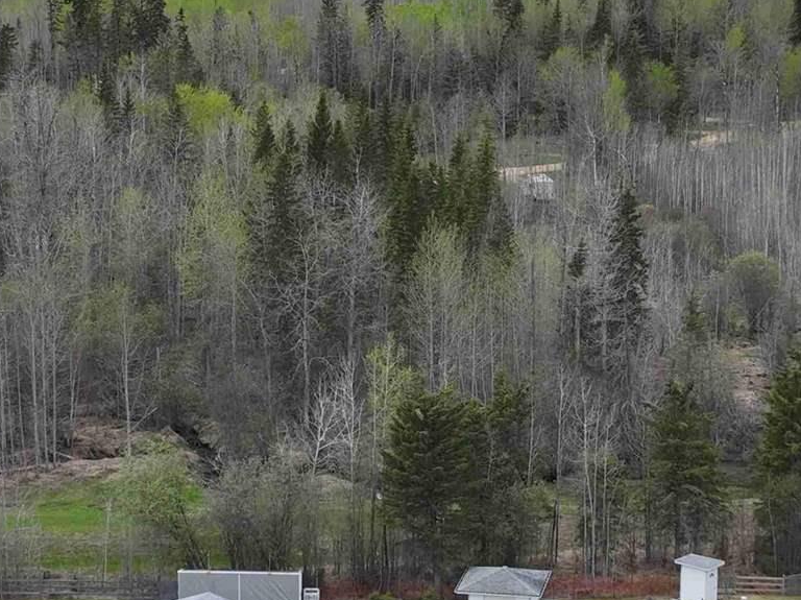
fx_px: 2220
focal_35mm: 96
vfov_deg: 15.4
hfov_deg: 20.4
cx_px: 353
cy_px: 329
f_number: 2.8
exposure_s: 1/2000
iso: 140
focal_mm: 12.29
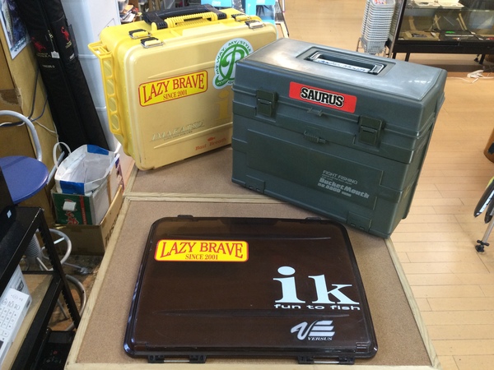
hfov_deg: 58.4
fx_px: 442
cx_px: 247
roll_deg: -0.6
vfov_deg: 45.4
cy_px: 185
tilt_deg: -36.3
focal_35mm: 31
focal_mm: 3.3
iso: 80
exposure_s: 1/30
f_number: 2.4
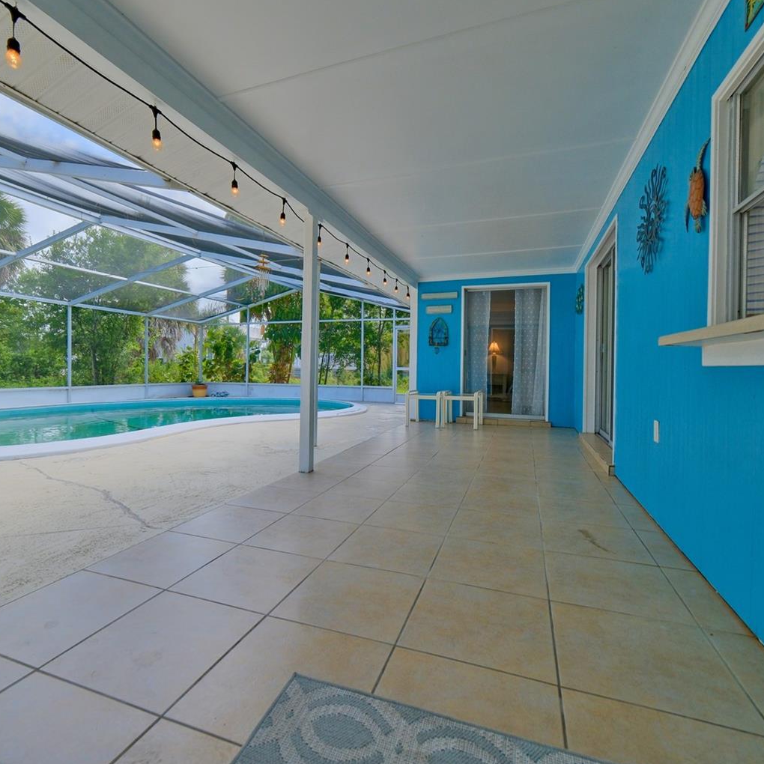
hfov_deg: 87.3
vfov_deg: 87.4
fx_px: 400
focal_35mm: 16
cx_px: 360
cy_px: 369
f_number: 4
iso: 640
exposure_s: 1/800
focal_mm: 8
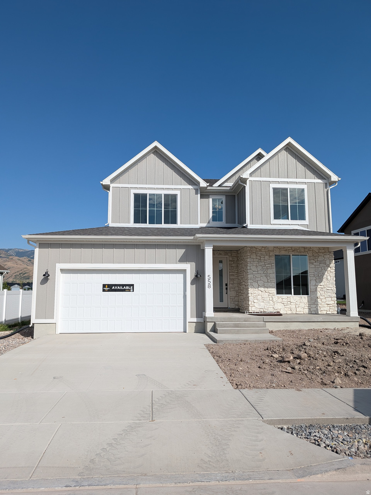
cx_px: 186
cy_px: 248
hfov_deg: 56.8
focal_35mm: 24
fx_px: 343
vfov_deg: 71.6
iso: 23
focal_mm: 6.9
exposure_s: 1/1923
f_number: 1.68
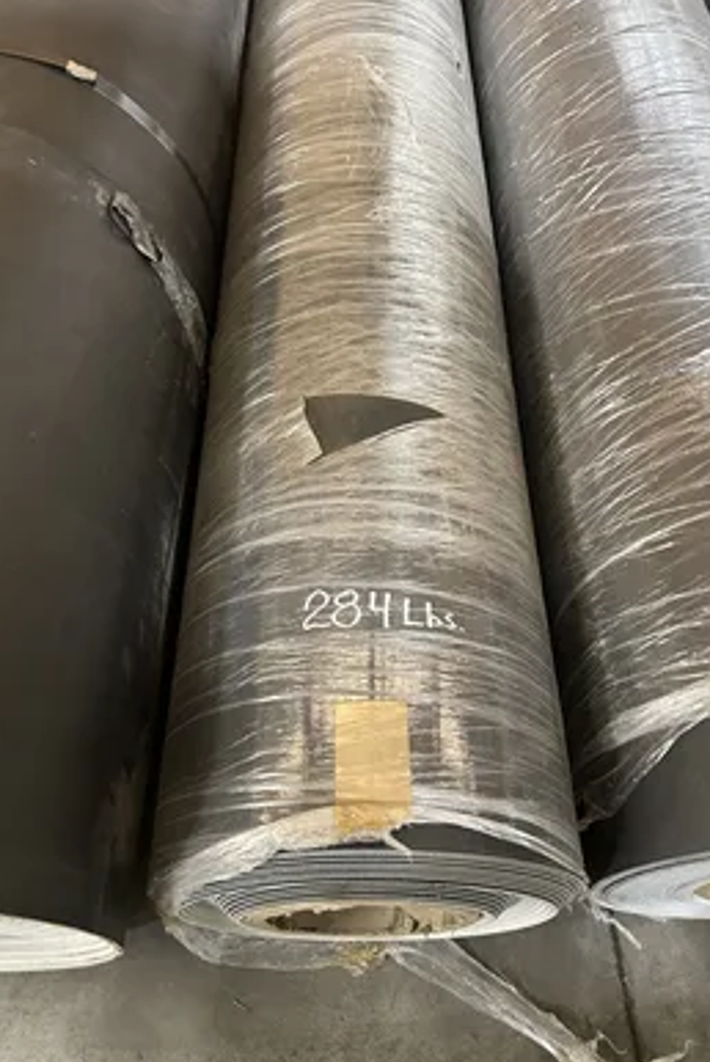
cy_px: 520
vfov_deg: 65.4
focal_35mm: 28
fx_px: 827
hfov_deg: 46.5
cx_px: 347
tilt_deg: -56.4
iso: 500
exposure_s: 1/40
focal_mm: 5.7
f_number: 1.5
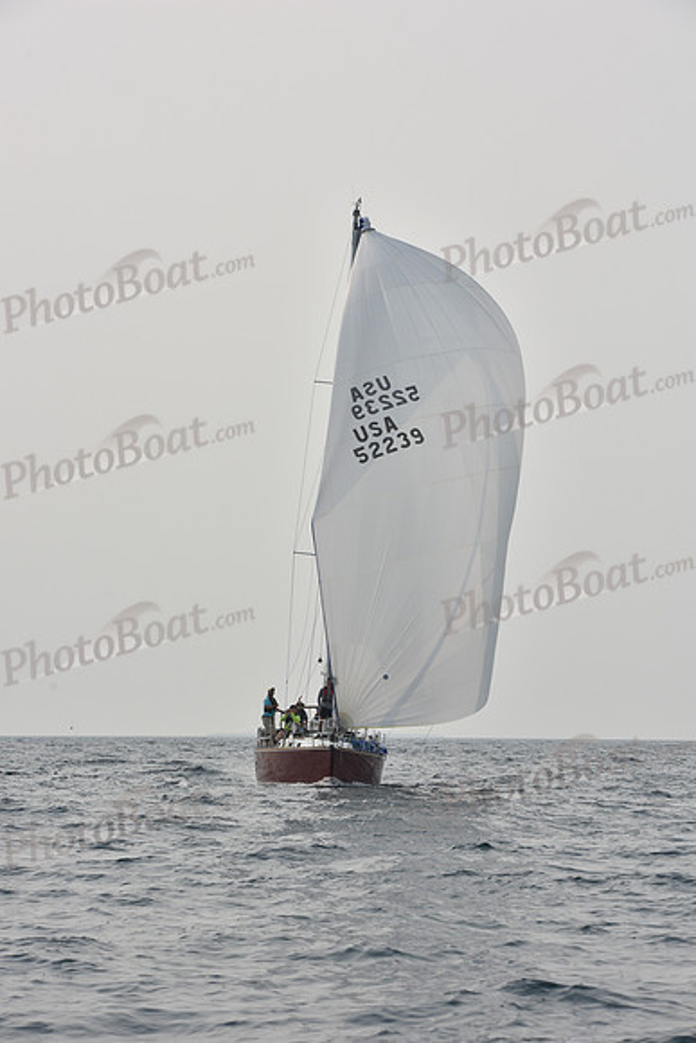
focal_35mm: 100
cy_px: 522
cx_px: 348
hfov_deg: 13.7
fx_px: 2898
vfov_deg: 20.4
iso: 250
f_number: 9
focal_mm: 100
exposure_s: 1/1250
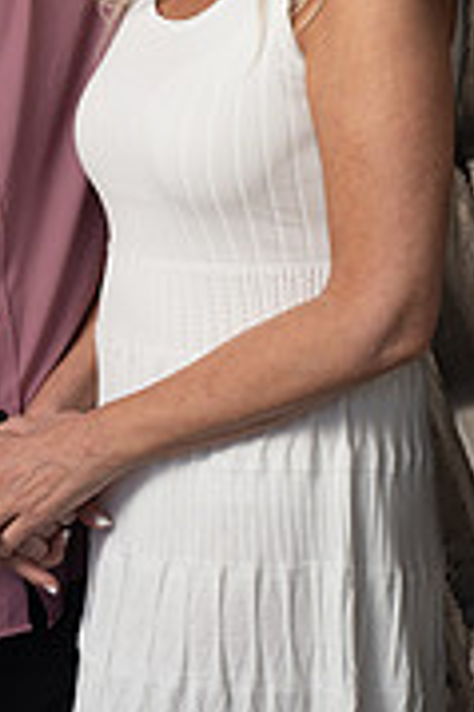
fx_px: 3581
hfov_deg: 7.6
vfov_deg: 11.3
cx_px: 104
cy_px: 119
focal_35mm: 181
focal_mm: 72
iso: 100
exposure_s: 1/200
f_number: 5.6
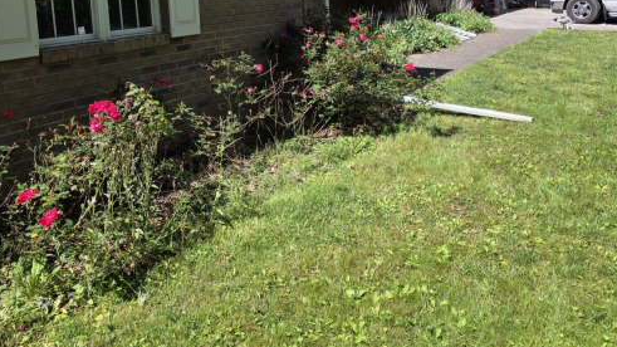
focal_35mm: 34
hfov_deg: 58.0
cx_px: 308
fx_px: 556
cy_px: 41
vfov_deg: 33.0
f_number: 1.7
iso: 80
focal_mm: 6.3
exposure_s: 1/3264
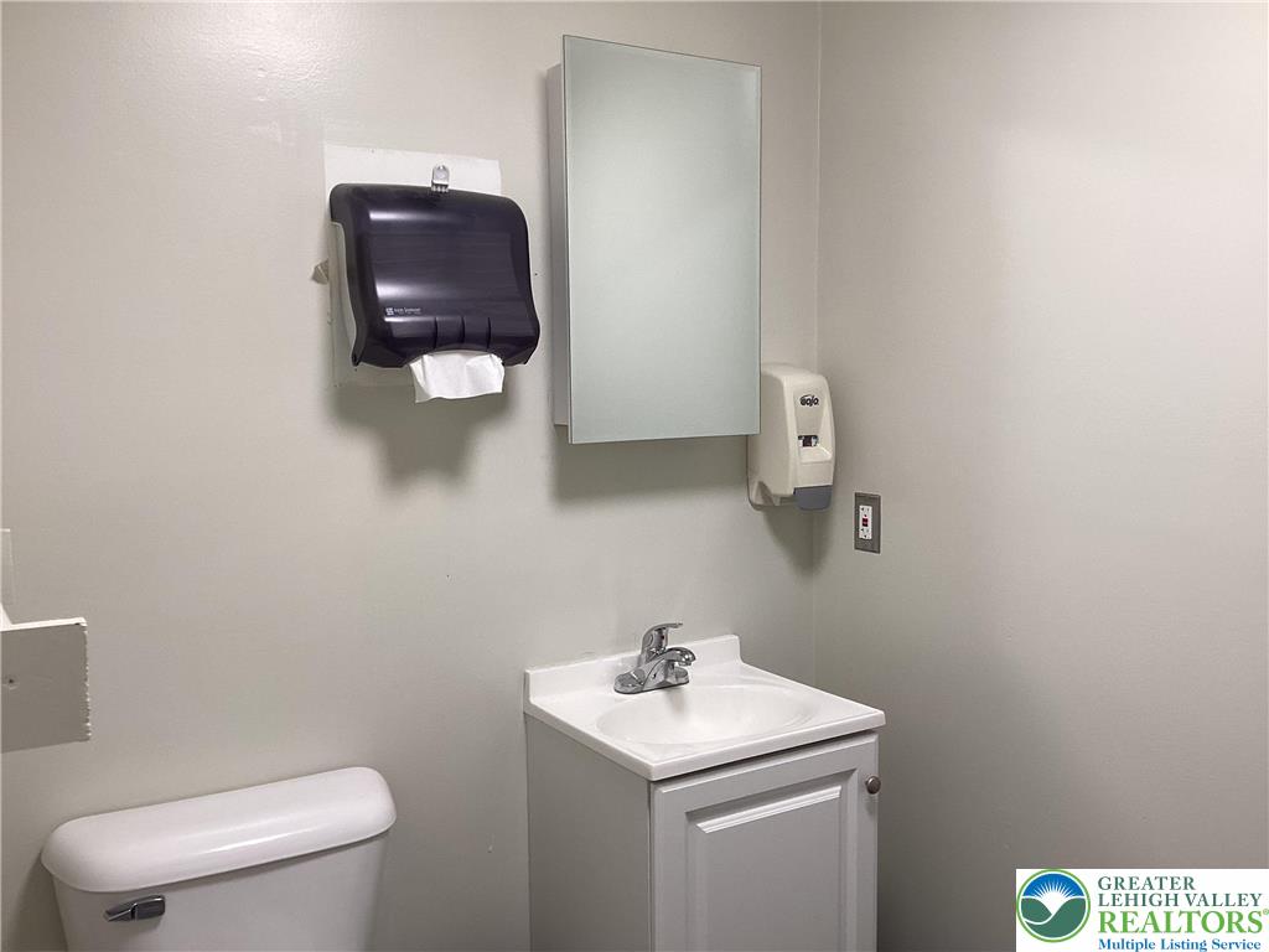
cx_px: 634
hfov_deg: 58.4
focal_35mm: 31
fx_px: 1136
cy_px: 476
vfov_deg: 45.4
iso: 64
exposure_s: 1/60
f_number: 2.4
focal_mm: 3.3
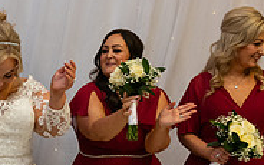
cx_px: -37
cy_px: 143
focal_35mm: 93
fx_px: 669
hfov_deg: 21.1
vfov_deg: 13.9
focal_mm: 29
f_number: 3.5
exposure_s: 1/160
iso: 800
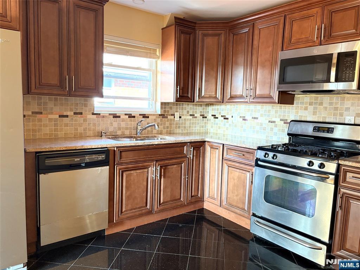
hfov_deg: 67.3
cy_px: 135
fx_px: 270
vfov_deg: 53.1
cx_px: 180
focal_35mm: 26
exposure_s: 1/40
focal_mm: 5.96
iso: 500
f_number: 1.6
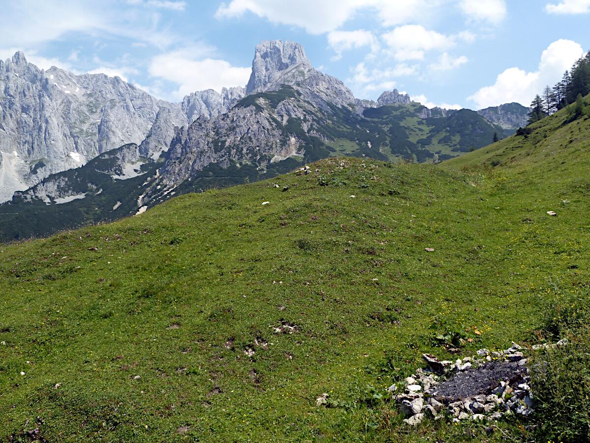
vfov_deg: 40.7
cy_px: 222
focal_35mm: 35
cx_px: 295
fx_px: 597
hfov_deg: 52.6
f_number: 4
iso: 80
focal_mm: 5.7
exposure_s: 1/500
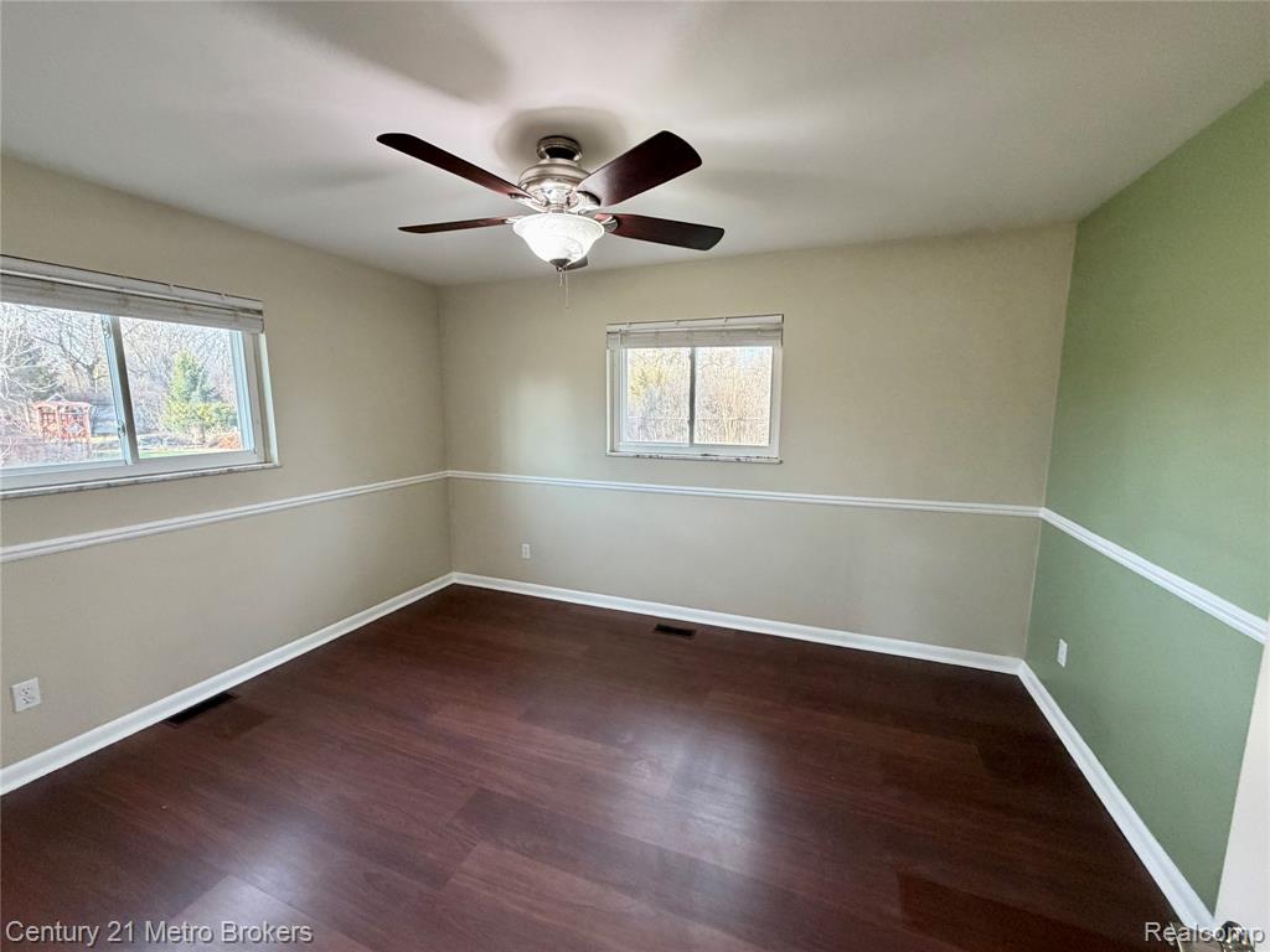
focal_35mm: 14
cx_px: 635
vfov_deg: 85.7
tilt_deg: -8.1
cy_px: 476
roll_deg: -0.5
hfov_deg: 102.1
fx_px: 514
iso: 320
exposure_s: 1/60
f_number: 2.2
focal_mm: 2.22
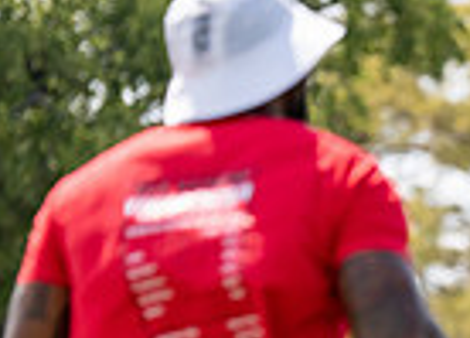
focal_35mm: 668
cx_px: 926
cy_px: 594
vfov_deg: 2.2
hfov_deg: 3.0
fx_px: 8930
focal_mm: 138
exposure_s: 1/1600
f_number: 2.8
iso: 200
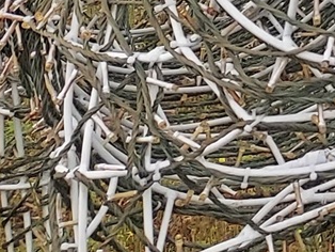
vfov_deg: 8.2
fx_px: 1540
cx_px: 926
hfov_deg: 10.0
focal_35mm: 159
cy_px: -468
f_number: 2
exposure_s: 1/664
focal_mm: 4.6
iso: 50
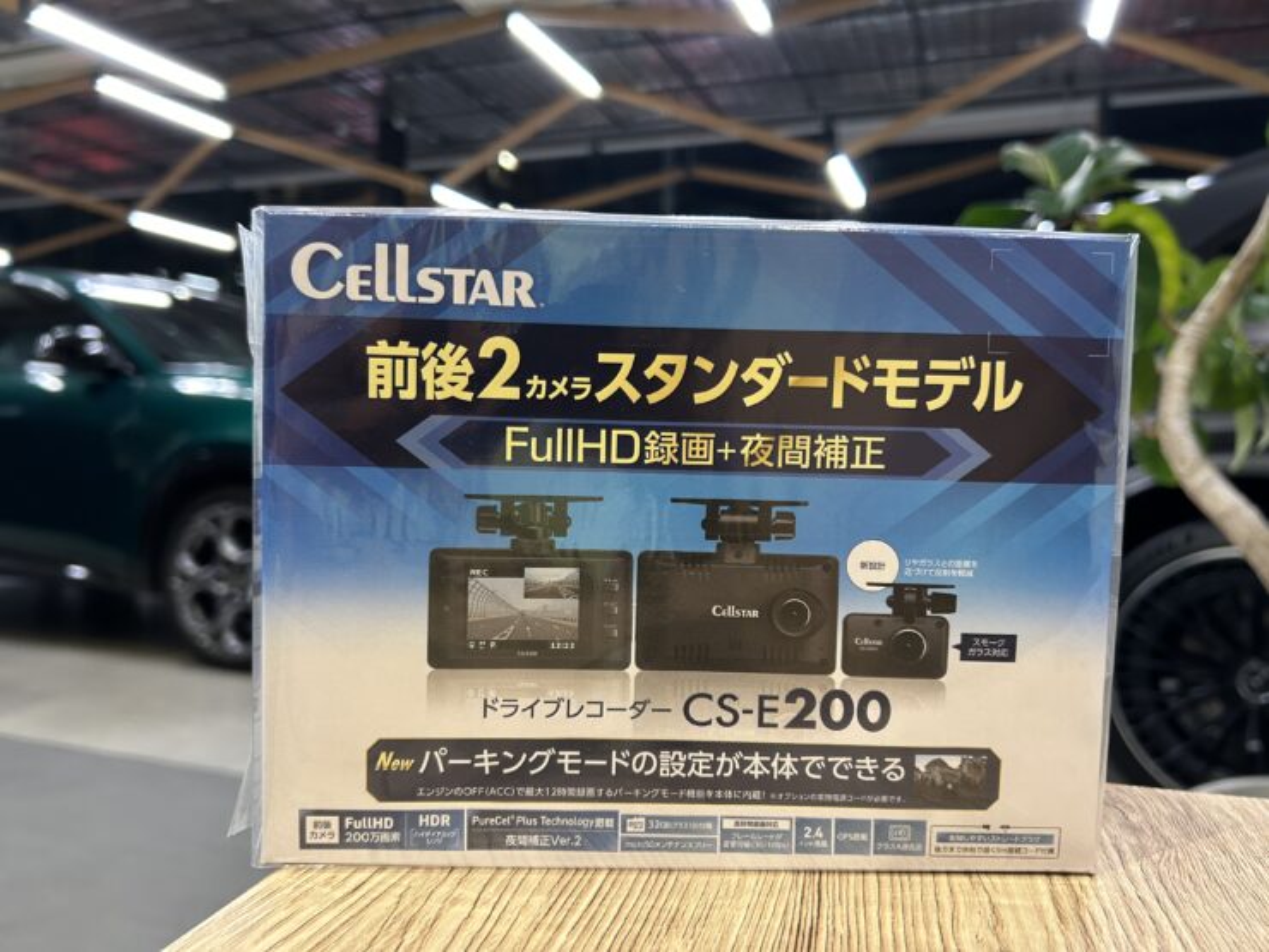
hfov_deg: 67.3
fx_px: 953
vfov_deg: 53.1
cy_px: 476
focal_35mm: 26
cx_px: 634
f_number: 1.5
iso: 250
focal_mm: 5.7
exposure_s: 1/50
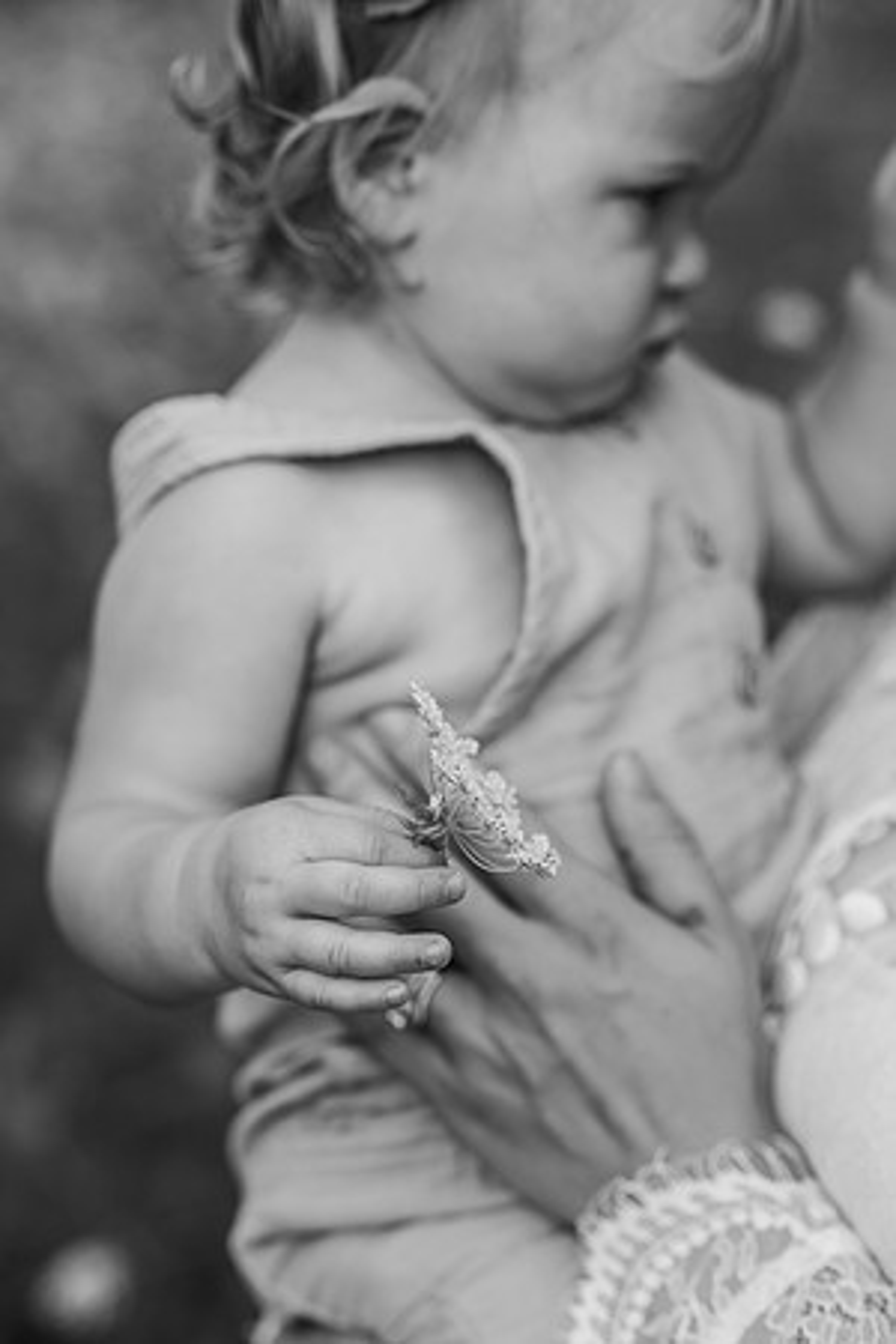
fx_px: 3173
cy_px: 672
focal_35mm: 85
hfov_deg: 16.1
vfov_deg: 23.9
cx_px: 448
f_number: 3.5
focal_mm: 85
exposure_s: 1/1250
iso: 250
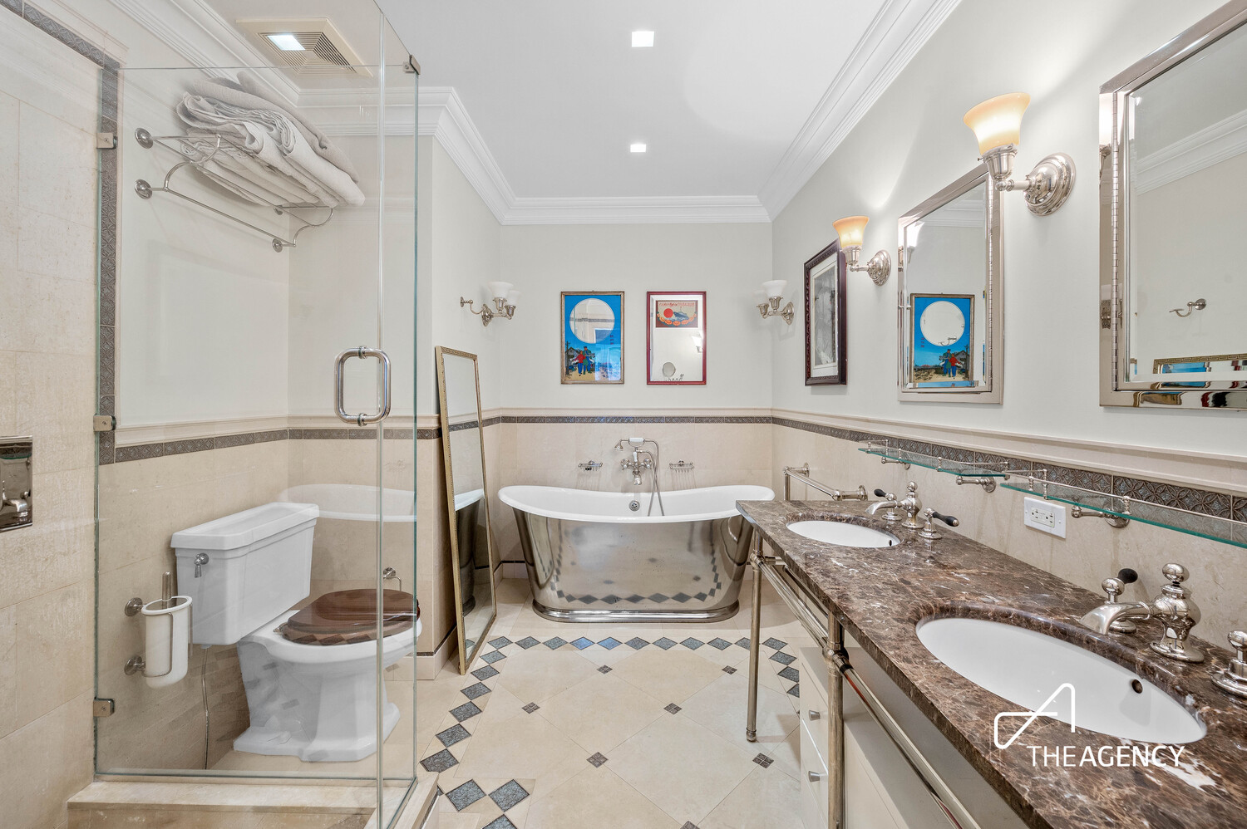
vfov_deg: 81.1
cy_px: 414
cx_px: 624
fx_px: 485
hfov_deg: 104.3
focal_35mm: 14
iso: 320
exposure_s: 1/2
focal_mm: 14
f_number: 11
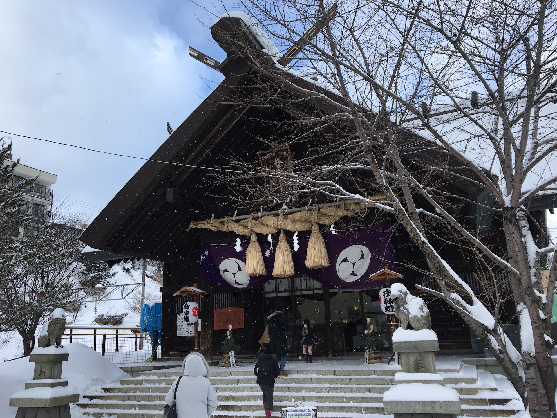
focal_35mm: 29
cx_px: 278
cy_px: 209
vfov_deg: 48.2
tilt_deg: +15.8
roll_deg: +1.7
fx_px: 467
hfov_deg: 61.7
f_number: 2.2
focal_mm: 4.15
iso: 25
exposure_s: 1/712
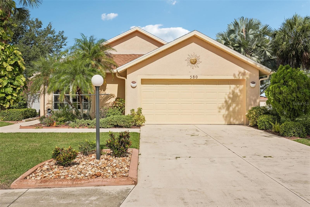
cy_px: 104
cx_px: 155
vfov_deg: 42.3
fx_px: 267
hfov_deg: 60.3
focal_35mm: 31
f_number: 8
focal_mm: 31
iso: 400
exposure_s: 1/3200
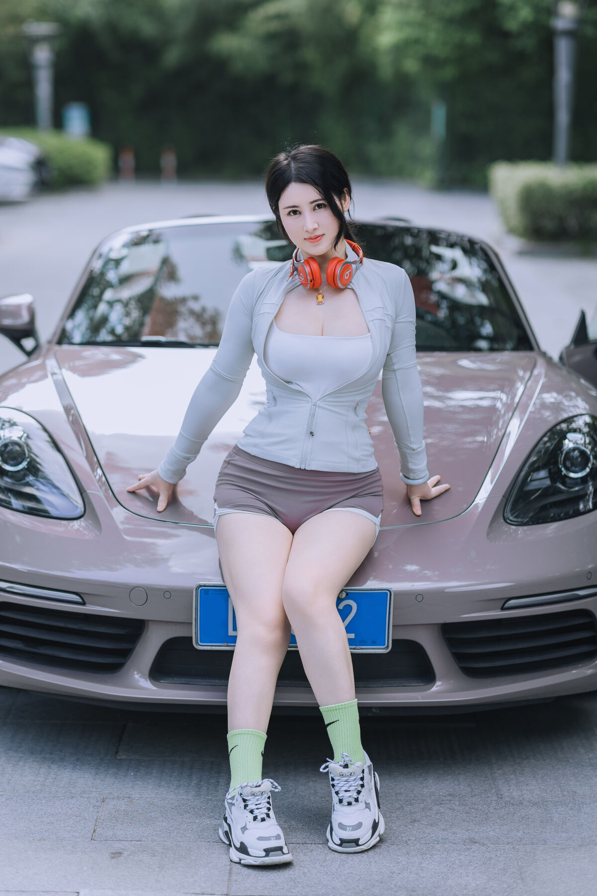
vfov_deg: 23.9
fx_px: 2114
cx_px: 298
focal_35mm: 85
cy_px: 448
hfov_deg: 16.1
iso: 100
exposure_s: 1/500
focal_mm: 85
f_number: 2
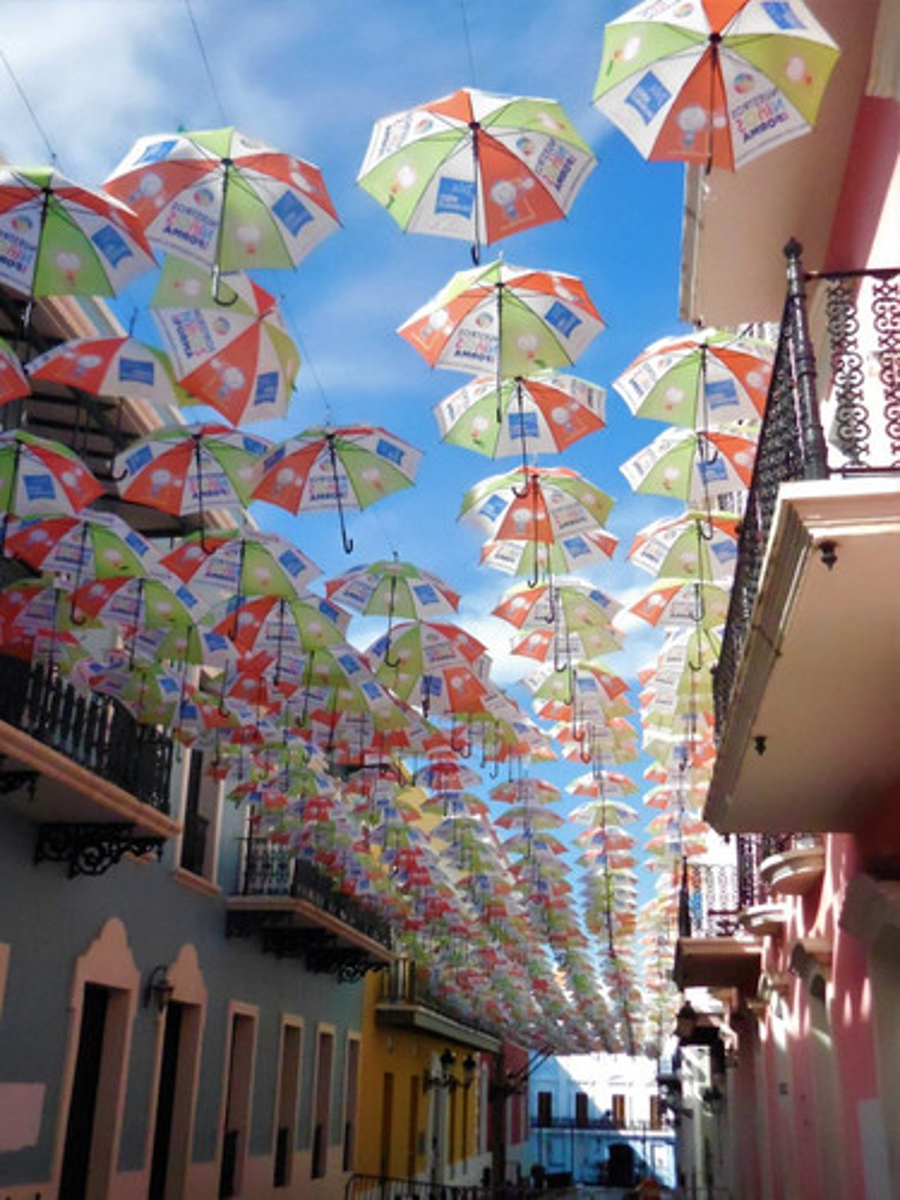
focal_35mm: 33
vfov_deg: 55.4
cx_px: 450
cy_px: 600
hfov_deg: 42.9
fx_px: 1144
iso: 1600
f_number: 7.4
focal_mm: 5.9
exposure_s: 1/2000
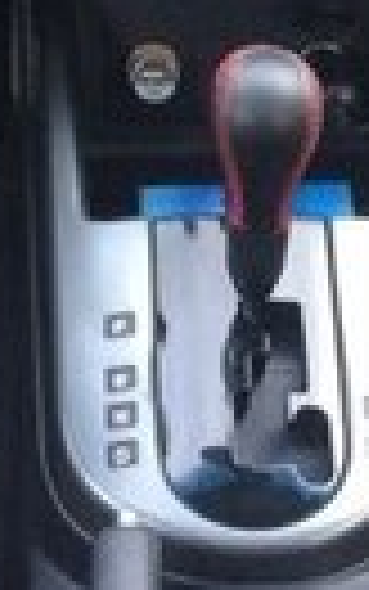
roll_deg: +0.3
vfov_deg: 12.5
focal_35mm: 155
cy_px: -417
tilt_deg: -20.2
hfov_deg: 8.5
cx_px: 194
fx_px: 2491
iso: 125
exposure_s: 1/33
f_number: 2.2
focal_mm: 4.15
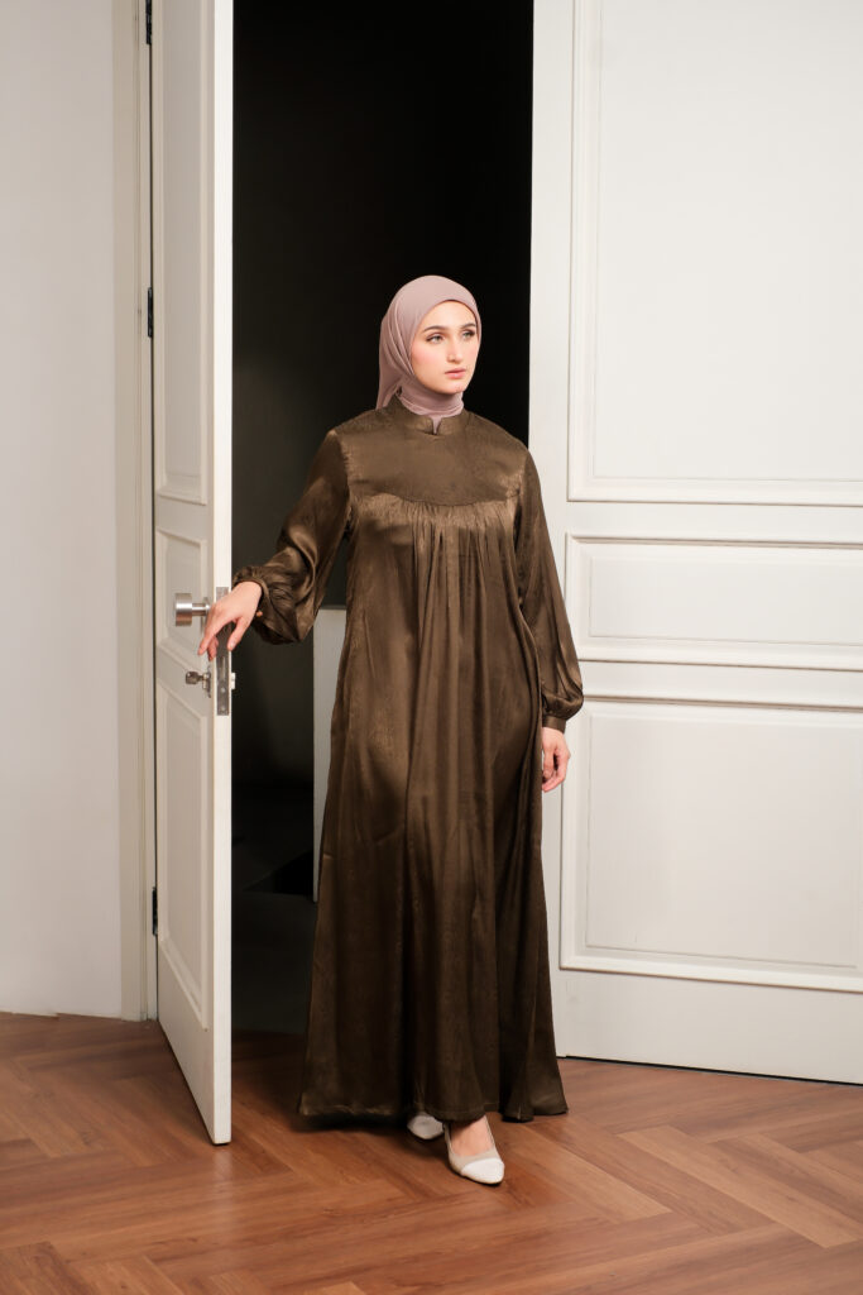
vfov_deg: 37.5
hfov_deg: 25.5
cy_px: 648
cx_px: 432
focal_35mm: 53
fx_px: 1905
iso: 250
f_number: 7.1
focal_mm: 35
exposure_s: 1/200
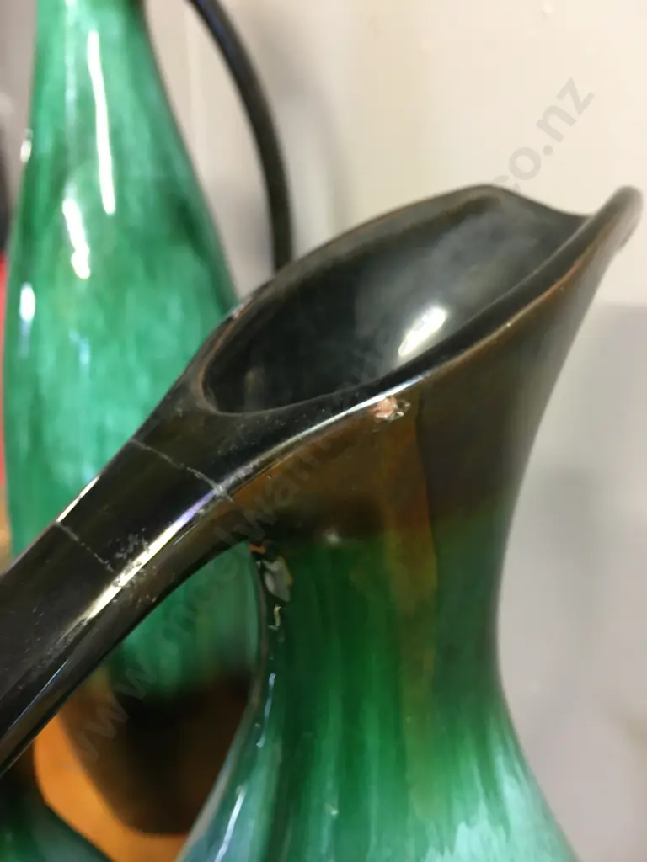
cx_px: 324
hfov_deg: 48.2
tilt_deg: -16.3
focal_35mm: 29
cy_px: 431
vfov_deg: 61.7
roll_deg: +0.8
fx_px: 723
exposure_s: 1/10
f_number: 2.2
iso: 100
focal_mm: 4.15
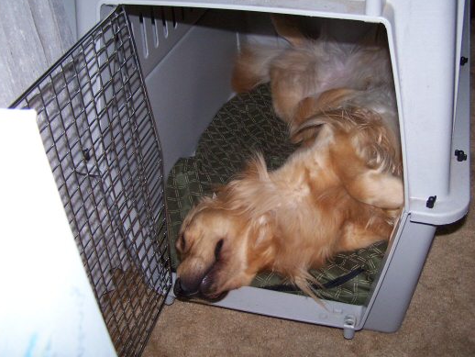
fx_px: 604
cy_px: 167
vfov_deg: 32.9
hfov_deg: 42.8
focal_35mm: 44
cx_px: 267
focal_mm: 6.3
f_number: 2.8
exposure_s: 1/60
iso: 140
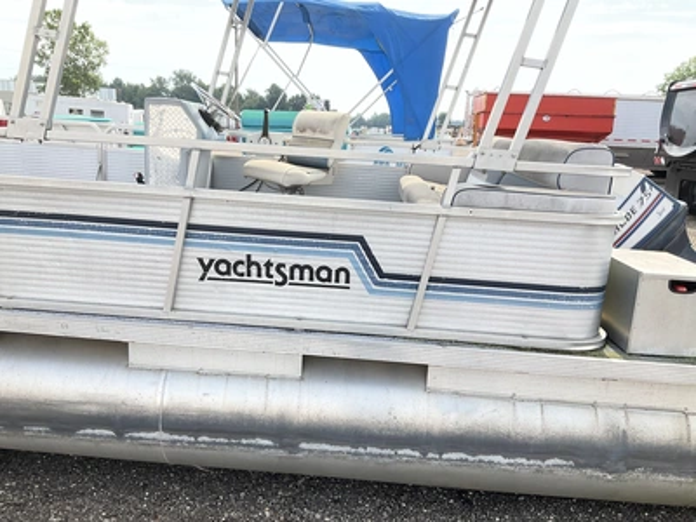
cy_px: 261
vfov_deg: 48.2
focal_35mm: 29
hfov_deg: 61.7
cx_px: 348
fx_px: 583
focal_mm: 3
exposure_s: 1/883
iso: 25
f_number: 1.8
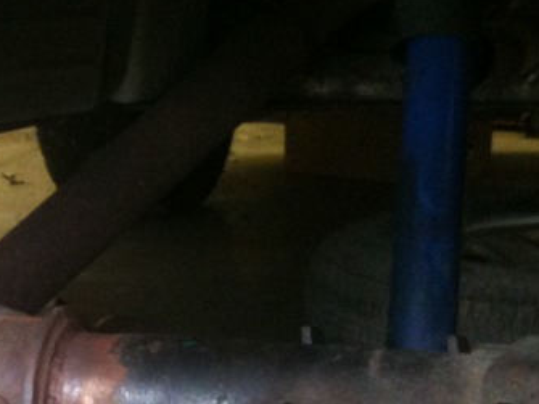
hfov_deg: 17.5
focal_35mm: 107
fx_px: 1665
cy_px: 430
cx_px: -113
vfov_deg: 13.6
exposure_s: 1/15
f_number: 2.8
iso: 200
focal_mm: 3.85
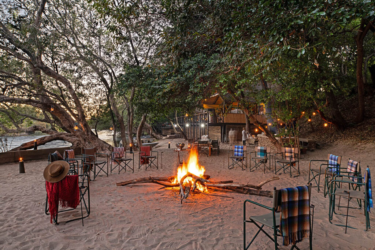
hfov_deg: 81.2
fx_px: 219
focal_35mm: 21
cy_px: 125
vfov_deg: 59.5
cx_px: 188
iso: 400
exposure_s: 1/8
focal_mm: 21
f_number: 10
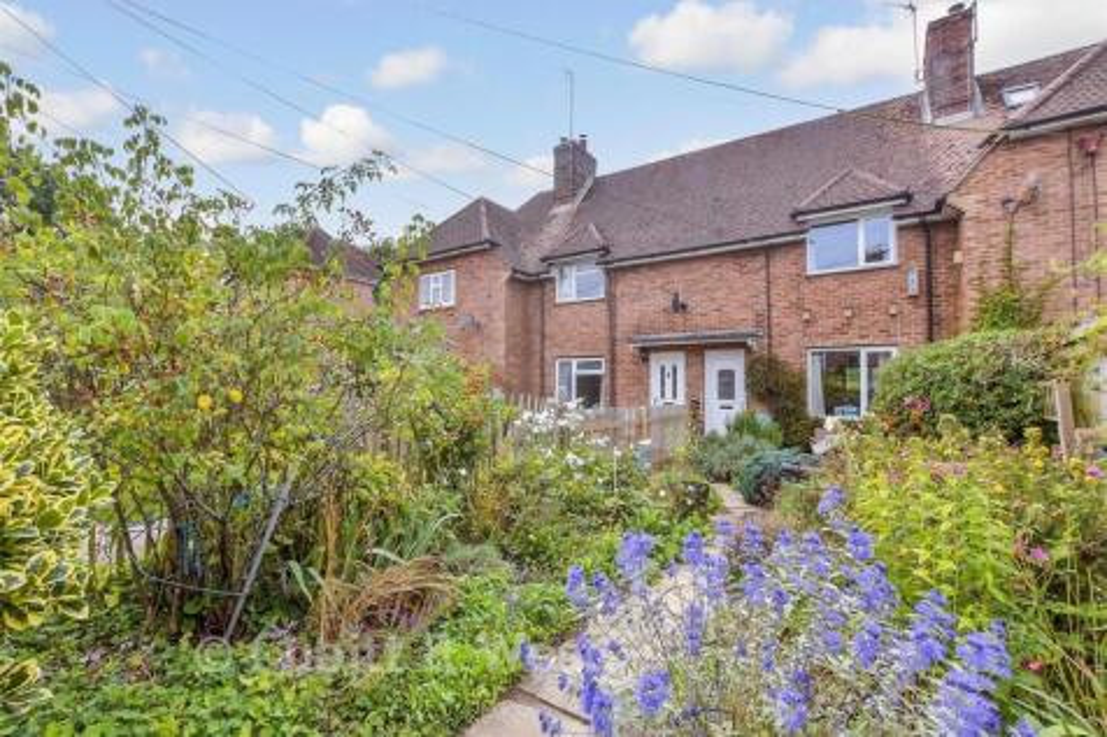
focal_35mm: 15
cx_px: 554
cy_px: 368
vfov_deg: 77.3
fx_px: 461
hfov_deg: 100.4
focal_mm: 10
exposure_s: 1/200
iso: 160
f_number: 8
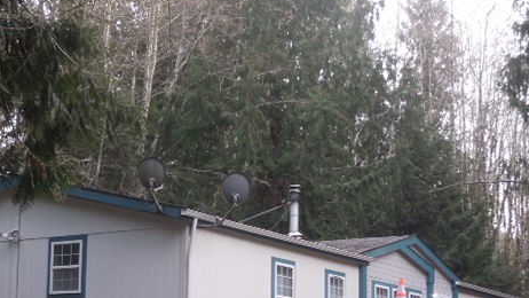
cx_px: 218
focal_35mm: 80
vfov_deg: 15.0
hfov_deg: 26.5
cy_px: 258
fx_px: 1122
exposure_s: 1/30
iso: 140
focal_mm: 9.4
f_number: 4
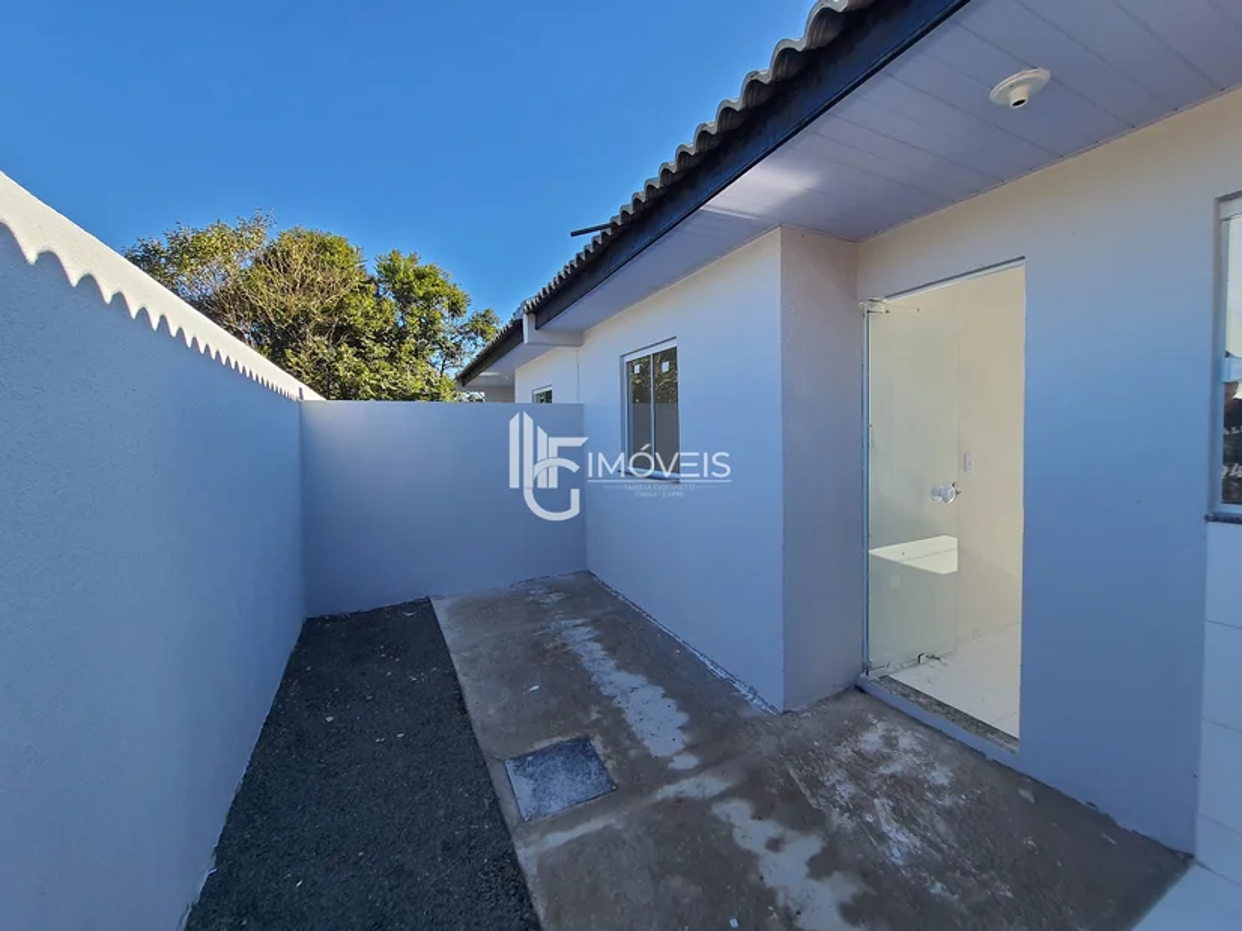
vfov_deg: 89.9
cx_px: 621
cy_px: 466
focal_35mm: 13
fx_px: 466
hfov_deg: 106.2
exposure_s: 1/363
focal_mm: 1.74
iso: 50
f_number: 2.2
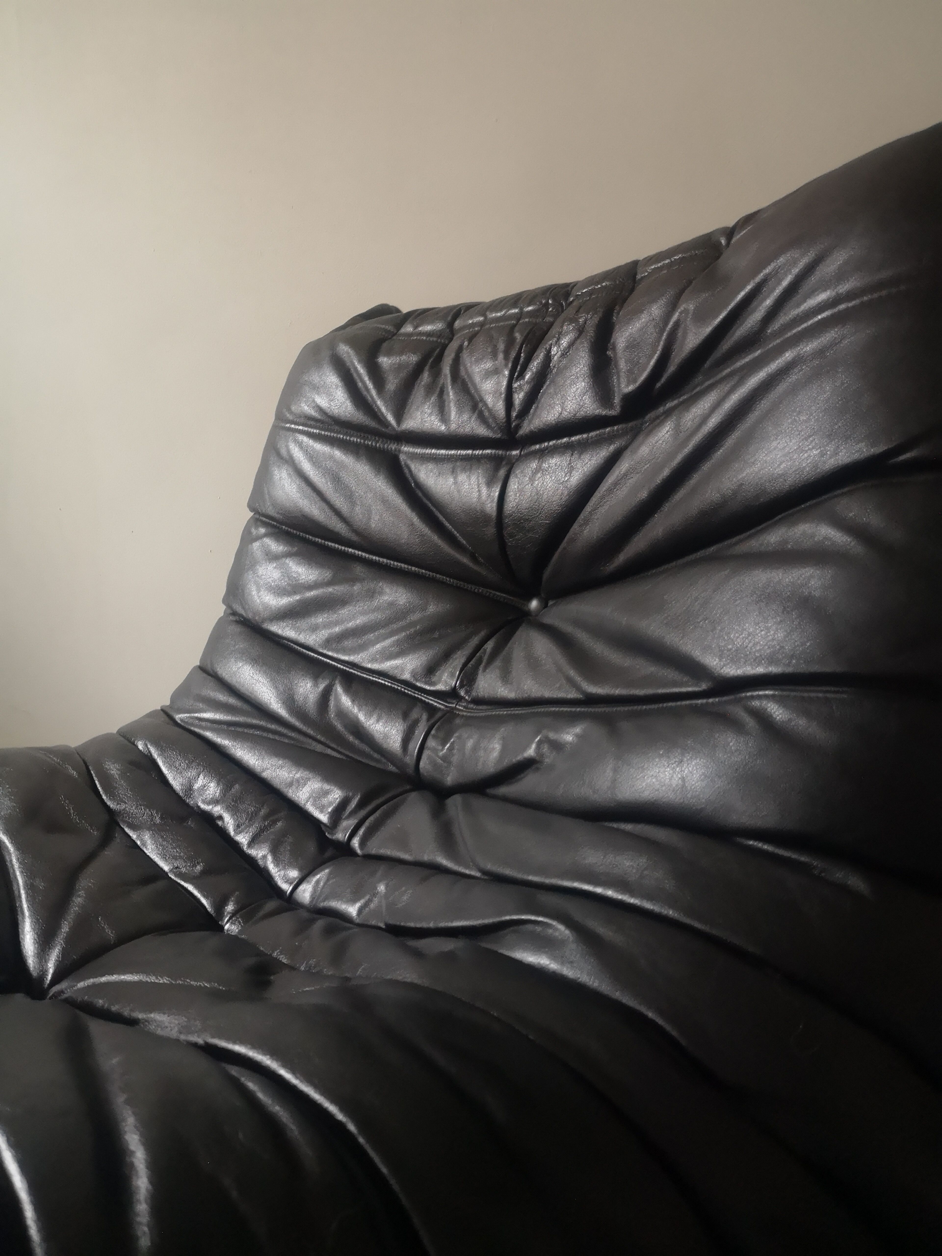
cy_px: 628
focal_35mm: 27
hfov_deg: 51.4
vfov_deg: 65.3
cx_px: 471
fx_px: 980
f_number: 1.8
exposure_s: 1/20
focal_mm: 3.95
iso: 500
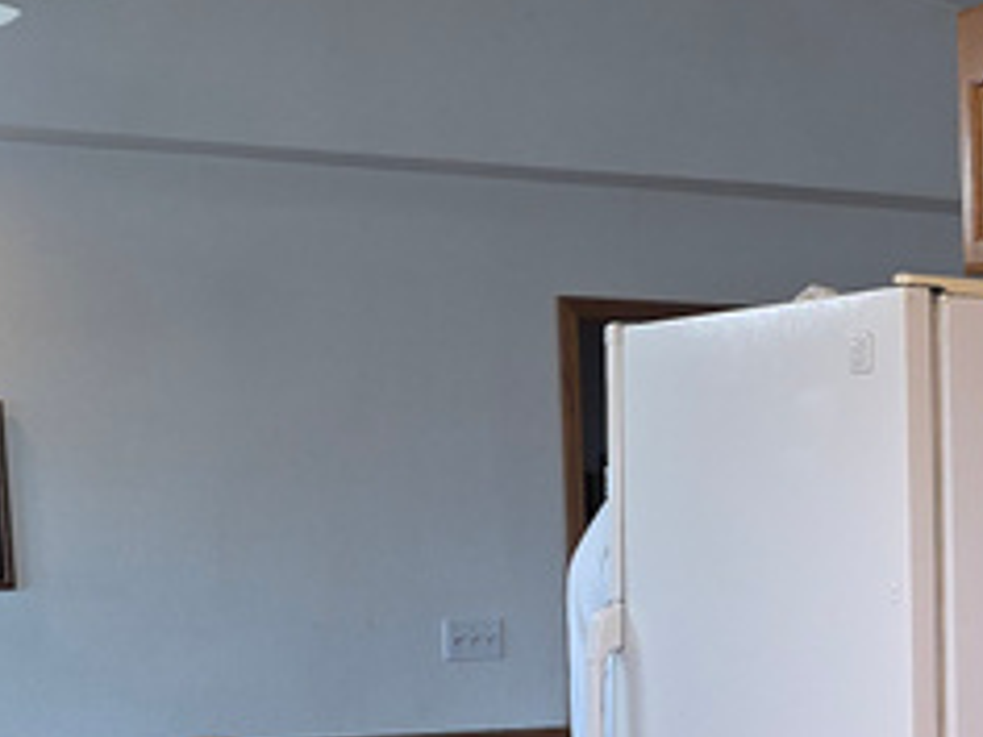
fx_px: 2840
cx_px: 1312
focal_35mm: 100
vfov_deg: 14.6
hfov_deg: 18.2
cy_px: 712
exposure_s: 1/60
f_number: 1.7
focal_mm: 6.3
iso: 100
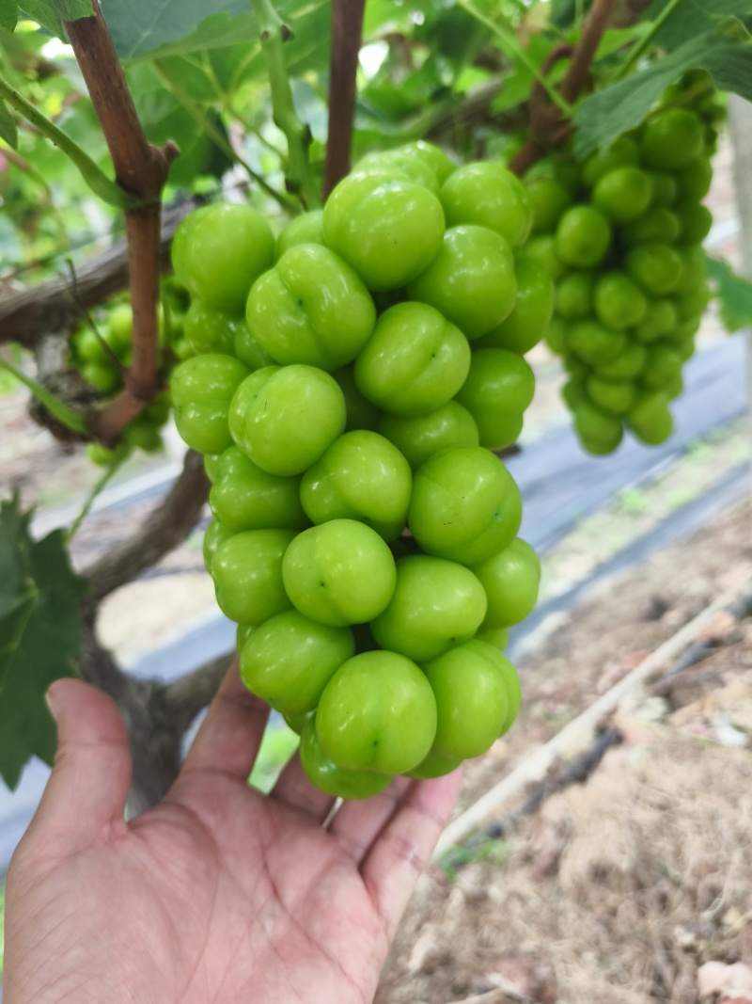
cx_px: 376
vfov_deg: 73.9
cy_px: 502
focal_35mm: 23
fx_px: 666
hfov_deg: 58.9
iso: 400
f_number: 1.6
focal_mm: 5.84
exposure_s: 1/87.6
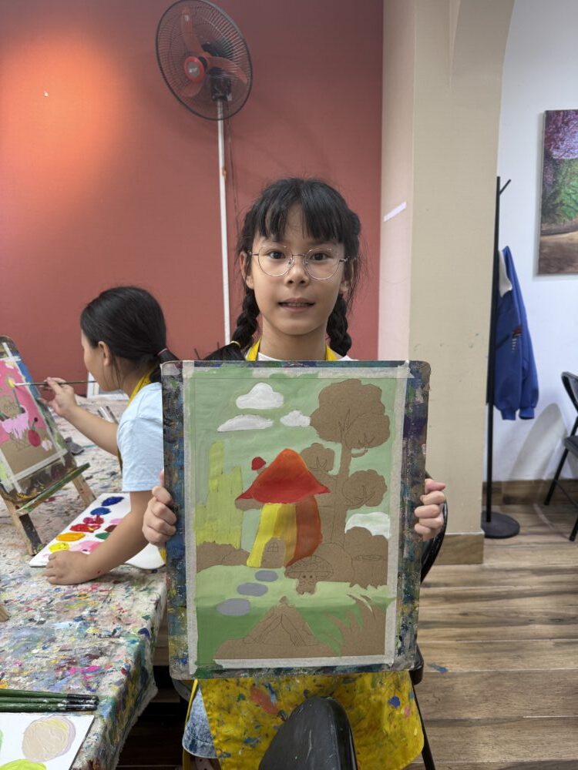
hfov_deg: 56.8
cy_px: 385
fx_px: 534
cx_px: 289
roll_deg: +0.8
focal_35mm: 24
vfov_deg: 71.6
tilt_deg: -10.1
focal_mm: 6.76
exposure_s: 1/100
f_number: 1.78
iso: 80
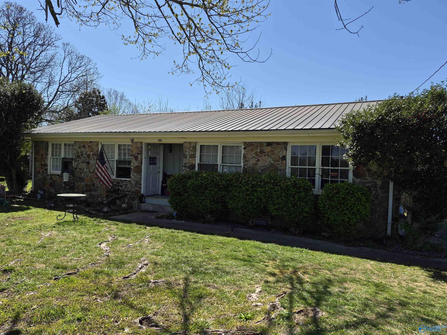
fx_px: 297
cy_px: 168
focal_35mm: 23
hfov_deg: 73.9
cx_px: 224
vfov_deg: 58.9
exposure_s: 1/5472
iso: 80
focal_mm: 5.4
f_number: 1.8
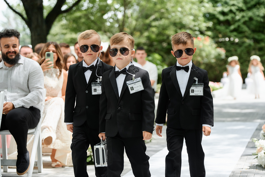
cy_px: 88
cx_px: 132
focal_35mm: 83
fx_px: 611
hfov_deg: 24.5
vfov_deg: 16.5
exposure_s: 1/1600
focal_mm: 83
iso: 400
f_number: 2.8
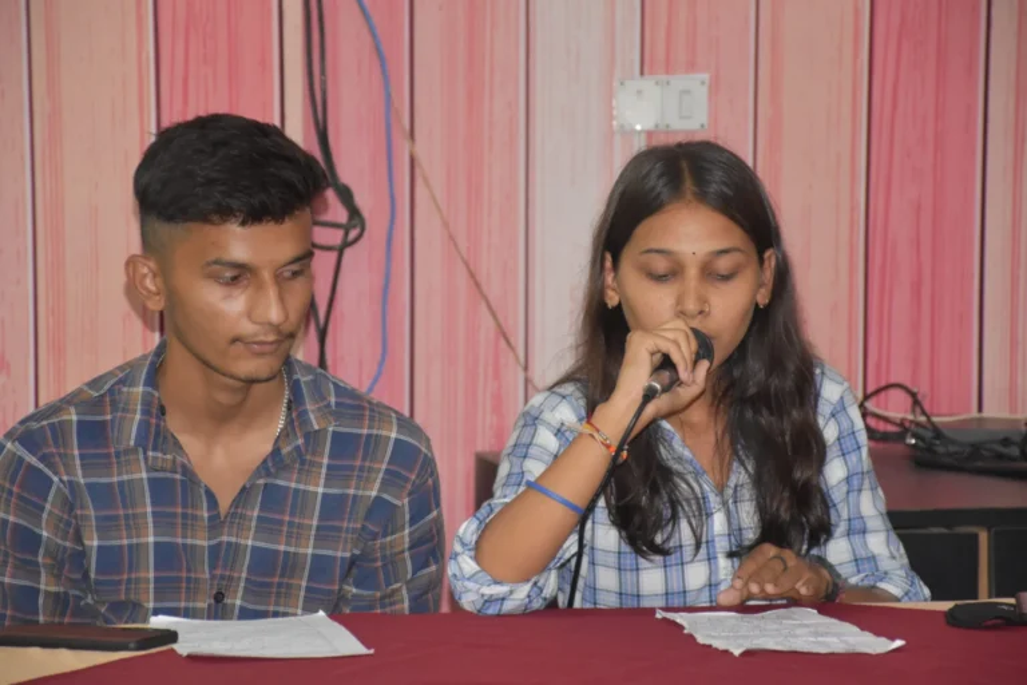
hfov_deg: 12.2
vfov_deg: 8.2
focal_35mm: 168
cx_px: 514
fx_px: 4792
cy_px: 342
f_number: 5.6
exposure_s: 1/30
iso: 2800
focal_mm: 112
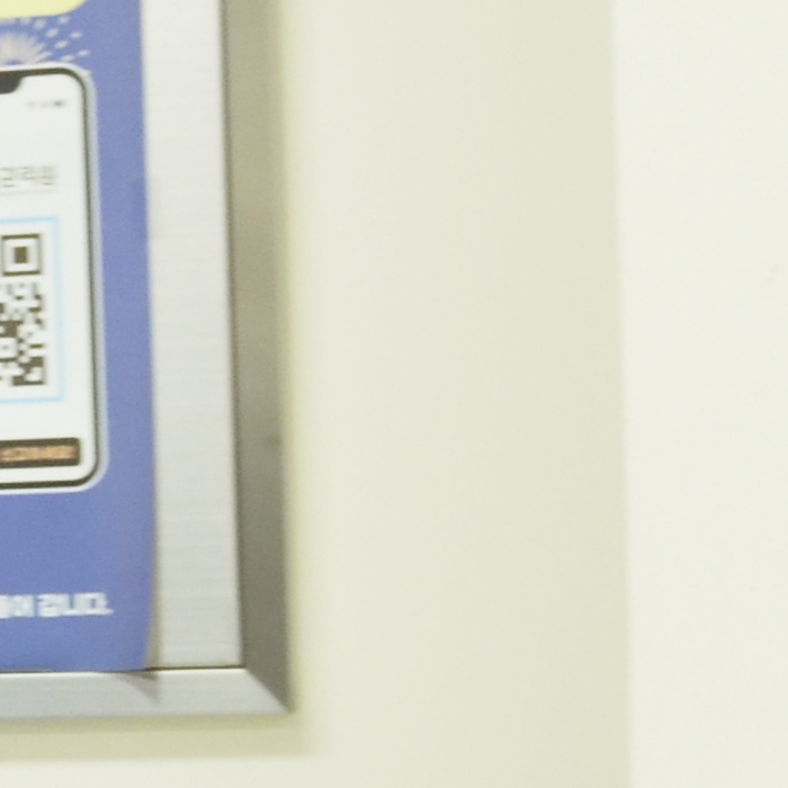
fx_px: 5537
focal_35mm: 215
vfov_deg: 8.1
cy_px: 754
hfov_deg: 7.3
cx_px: -1486
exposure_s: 1/90
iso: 1250
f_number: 4.8
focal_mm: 24
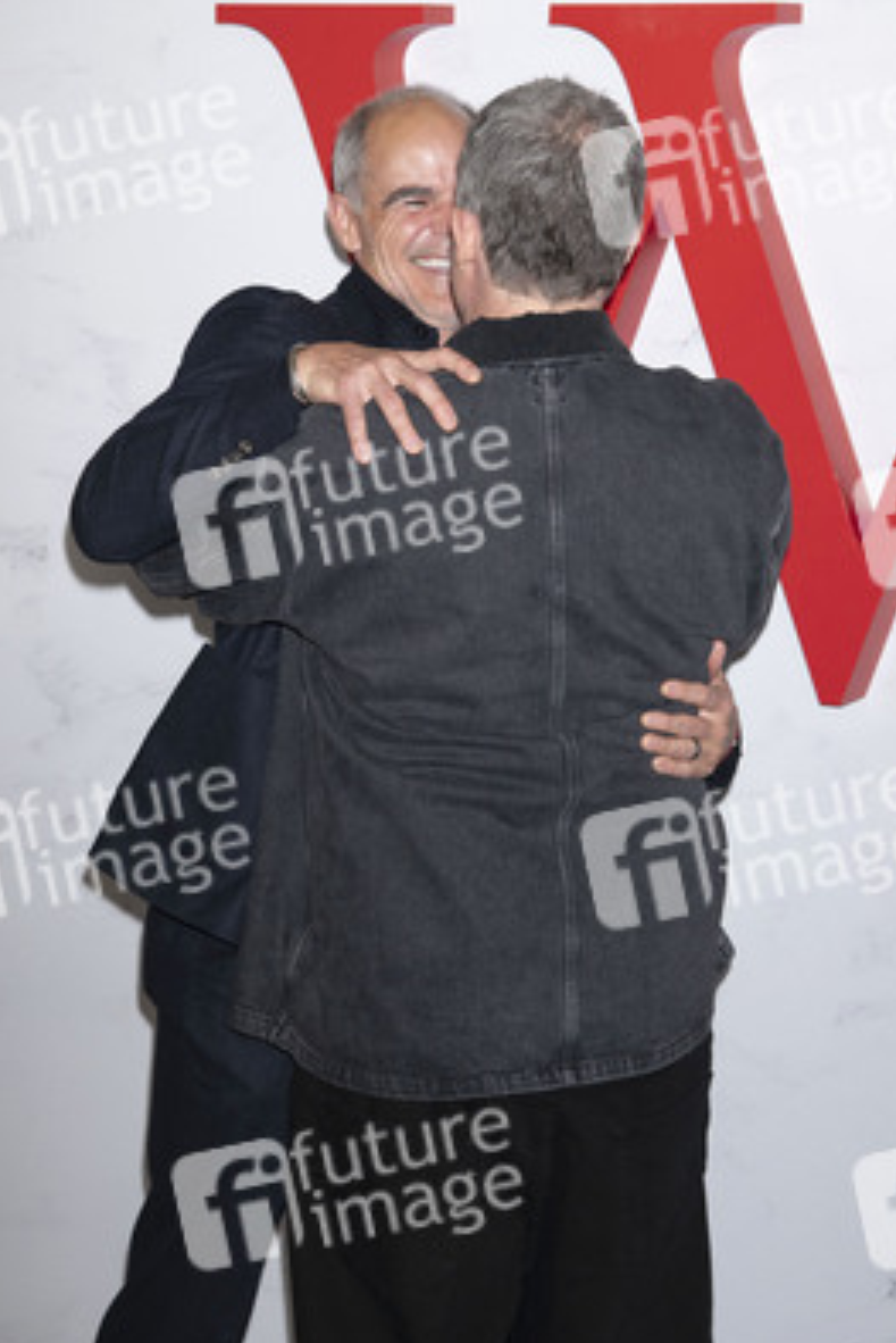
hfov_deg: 19.2
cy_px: 678
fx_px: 2648
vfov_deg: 28.4
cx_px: 446
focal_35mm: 71
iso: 640
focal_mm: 70
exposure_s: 1/200
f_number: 5.6
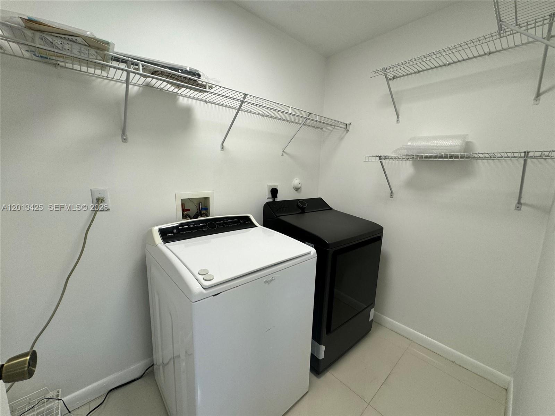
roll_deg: -1.9
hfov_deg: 102.1
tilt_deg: -9.4
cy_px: 208
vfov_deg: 85.7
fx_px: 224
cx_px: 278
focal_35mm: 14
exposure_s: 1/120
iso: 80
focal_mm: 2.22
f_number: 2.2
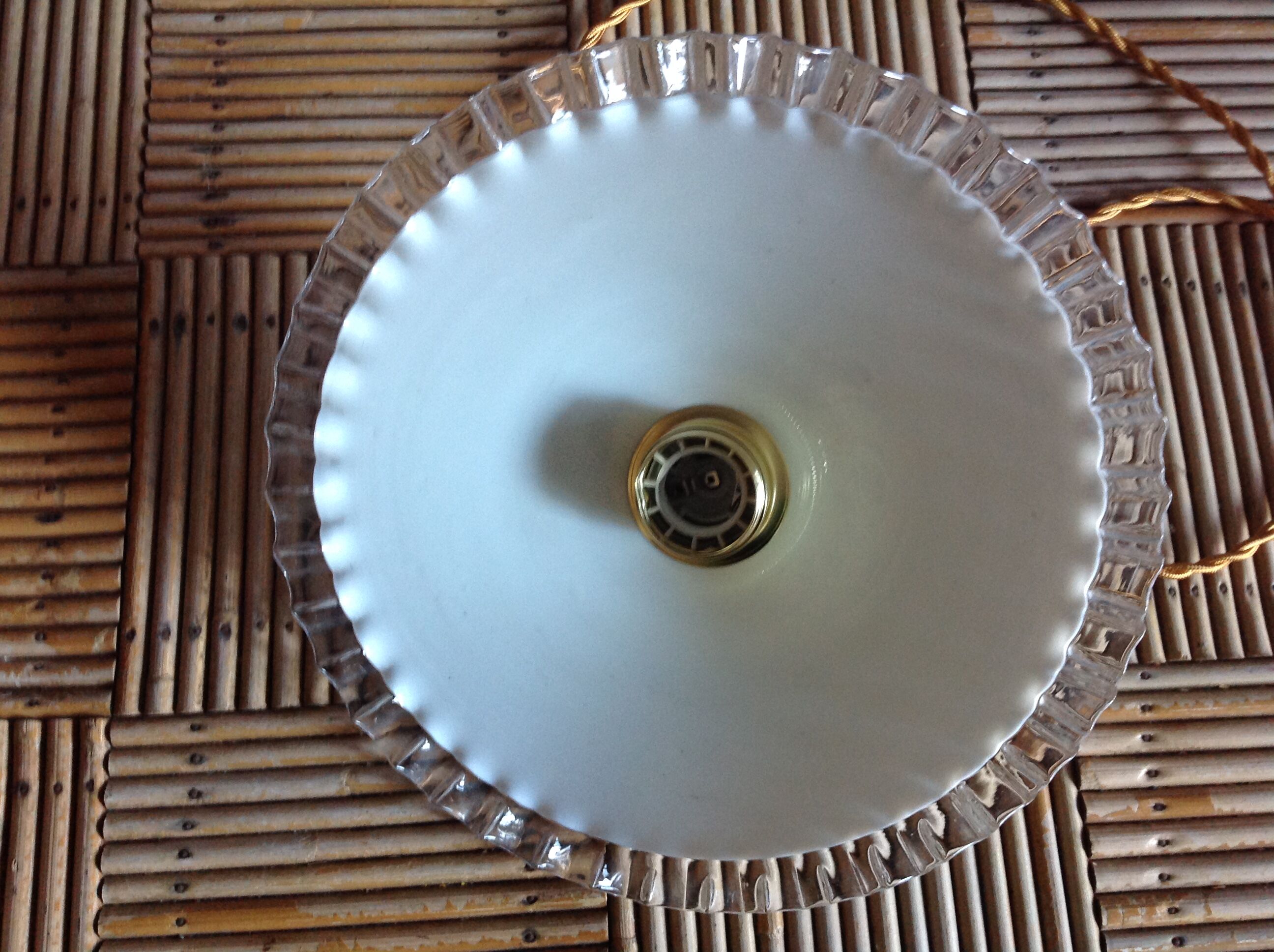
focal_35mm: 35
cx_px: 637
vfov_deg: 40.6
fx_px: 1286
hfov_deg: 52.7
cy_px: 476
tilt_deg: -73.9
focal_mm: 4.28
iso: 160
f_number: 2.4
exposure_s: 1/15
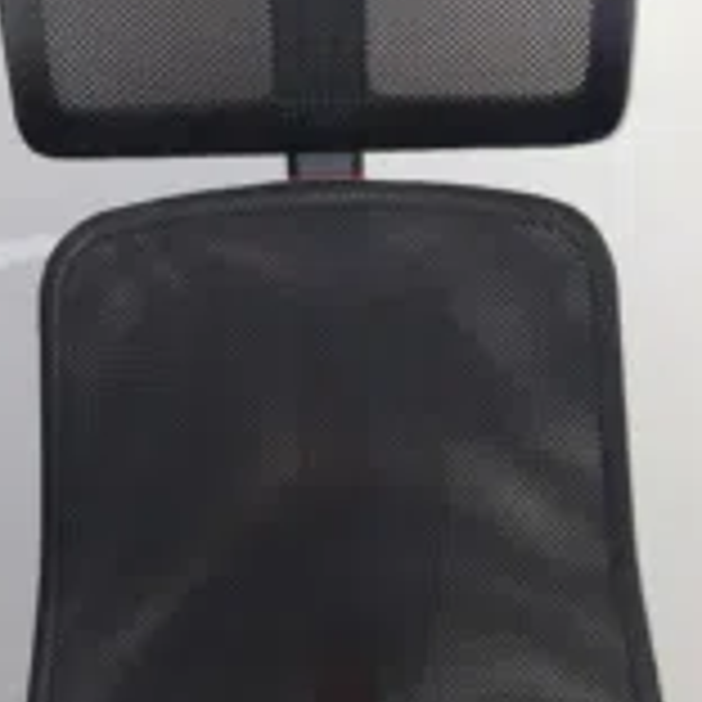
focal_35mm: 59
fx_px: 1354
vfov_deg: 27.9
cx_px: 342
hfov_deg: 29.1
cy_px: 648
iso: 50
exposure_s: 1/5
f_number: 1.6
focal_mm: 4.2
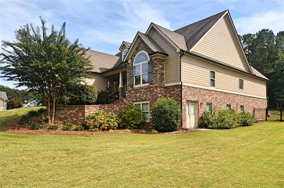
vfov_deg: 50.2
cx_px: 142
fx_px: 201
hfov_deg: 70.6
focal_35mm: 26
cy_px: 94
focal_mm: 17
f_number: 8
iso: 110
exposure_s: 1/250
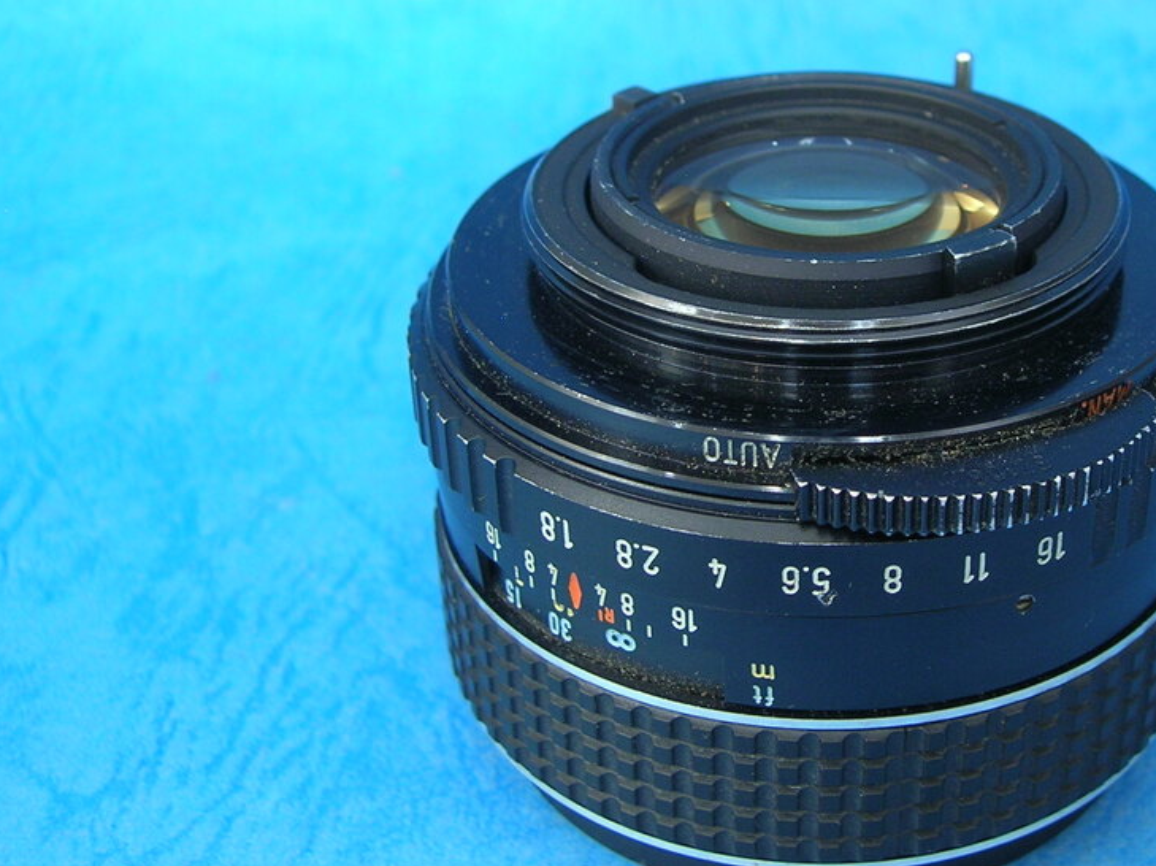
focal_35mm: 56
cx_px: 817
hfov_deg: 33.9
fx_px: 1869
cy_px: 344
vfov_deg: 26.0
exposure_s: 1/4.1
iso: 50
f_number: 2.9
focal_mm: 5.7
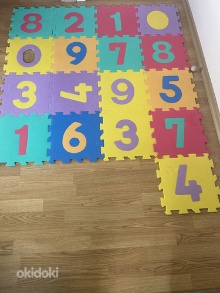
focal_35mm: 26
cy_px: 146
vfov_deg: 67.3
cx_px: 110
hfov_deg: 53.1
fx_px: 220
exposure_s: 1/121
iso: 100
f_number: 1.5
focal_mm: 5.7
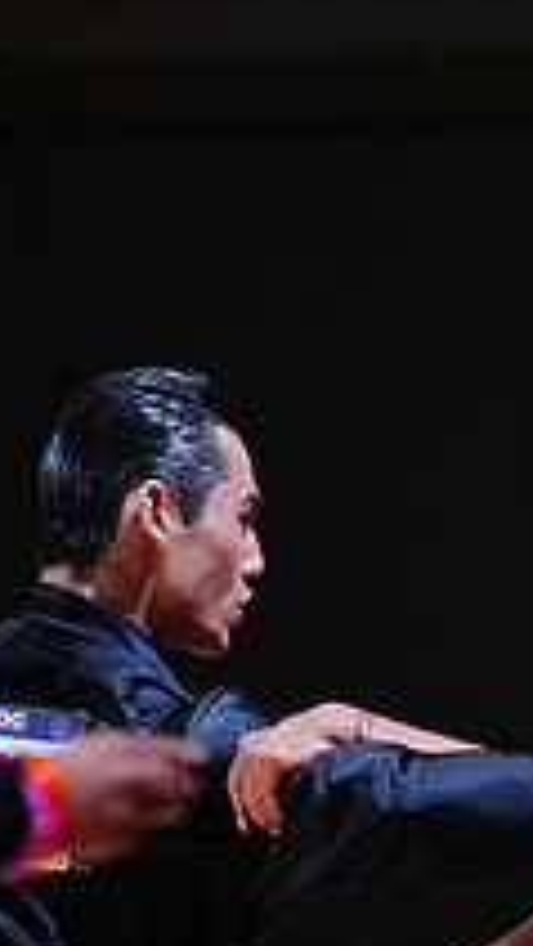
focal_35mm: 294
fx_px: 7372
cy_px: 1125
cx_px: 450
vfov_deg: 7.3
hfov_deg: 4.1
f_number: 2.8
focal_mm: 102
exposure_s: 1/500
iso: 800
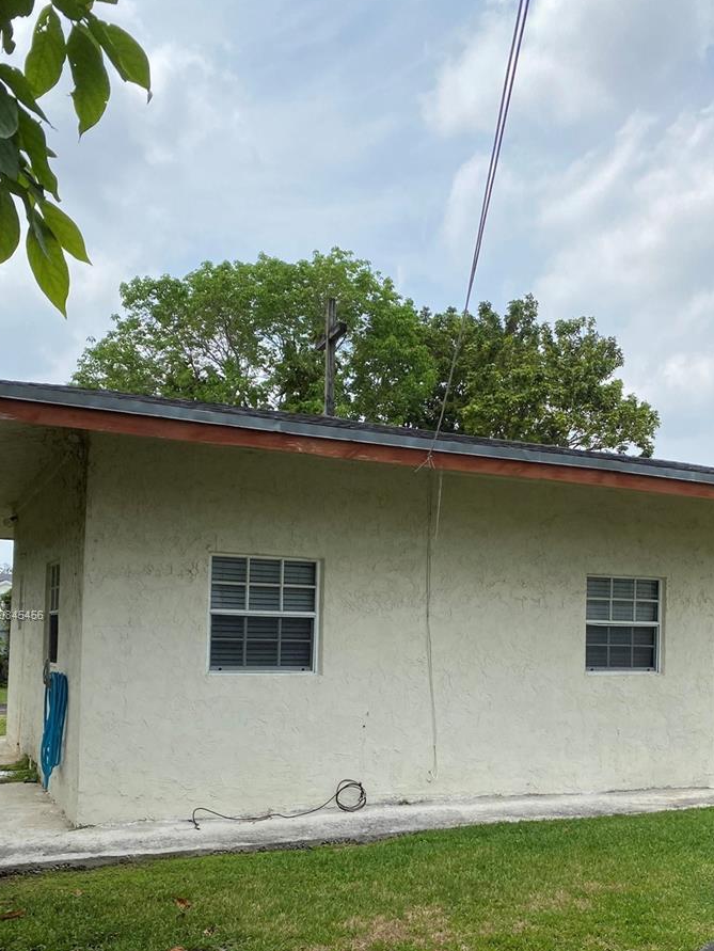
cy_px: 616
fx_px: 962
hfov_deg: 40.5
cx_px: 429
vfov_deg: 51.8
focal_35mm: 35
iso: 32
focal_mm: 4.25
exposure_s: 1/3623
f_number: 1.8
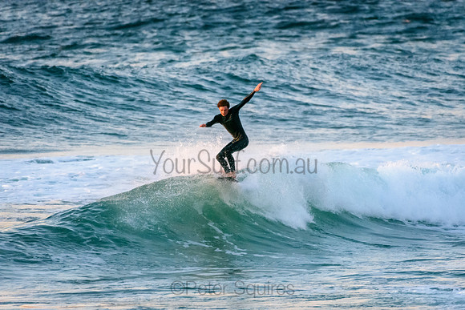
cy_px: 155
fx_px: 9689
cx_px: 232
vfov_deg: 1.8
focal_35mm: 750
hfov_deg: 2.7
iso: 3200
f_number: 5.6
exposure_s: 1/1600
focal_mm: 500
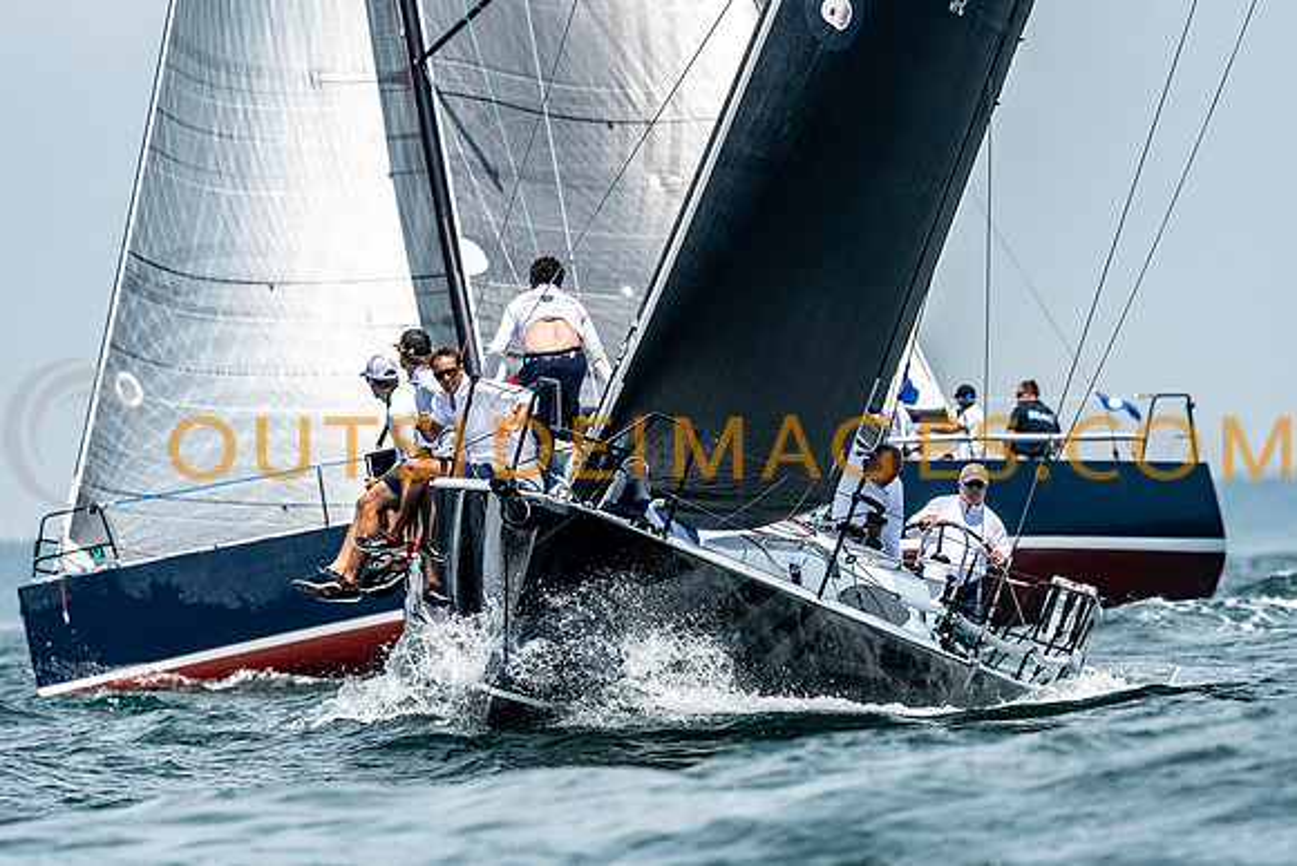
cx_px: 648
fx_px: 16216
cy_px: 433
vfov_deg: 3.1
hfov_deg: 4.6
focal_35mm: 450
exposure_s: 1/2500
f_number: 5.6
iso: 320
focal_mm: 300
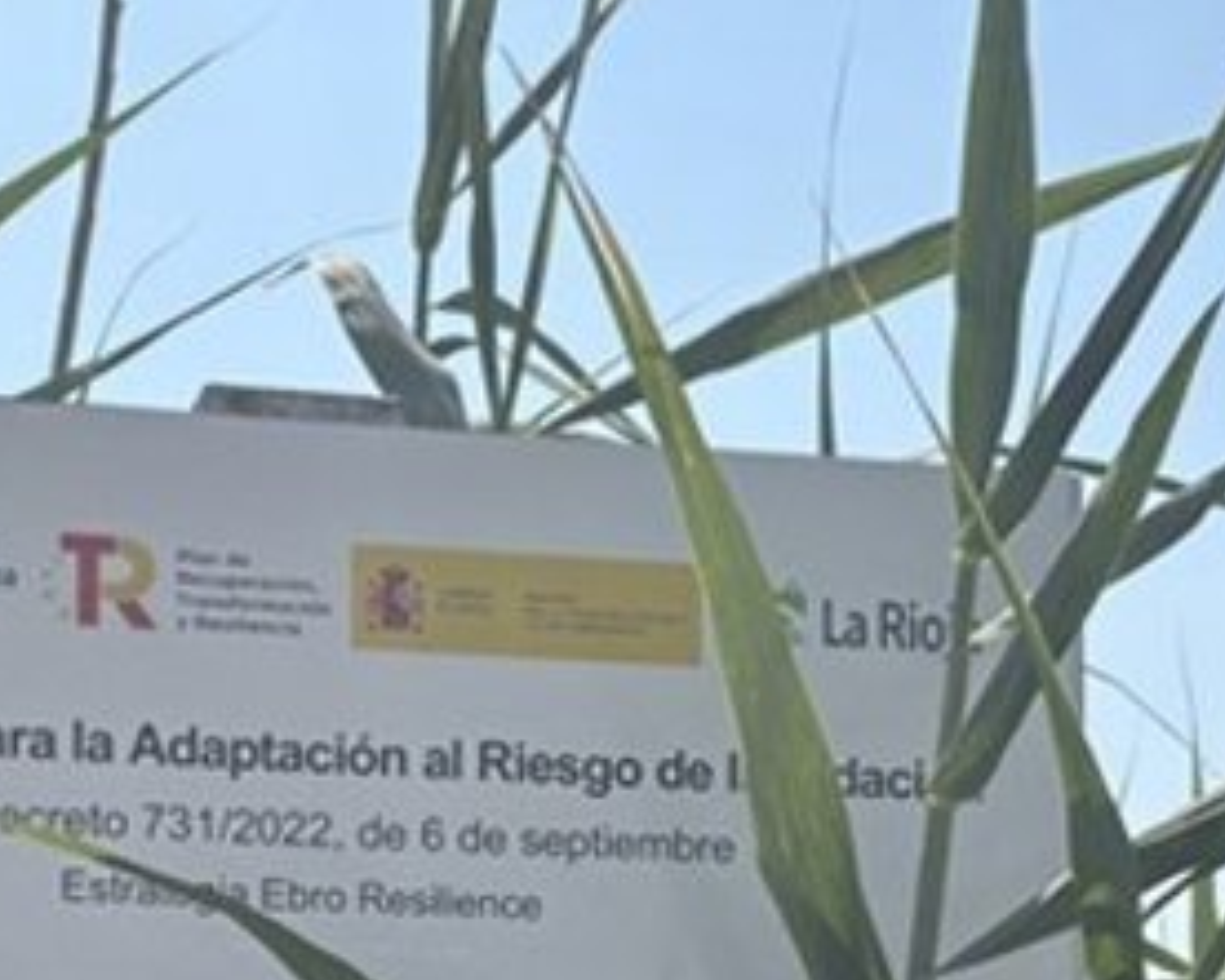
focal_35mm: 90
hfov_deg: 21.1
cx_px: 306
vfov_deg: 16.5
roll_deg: -0.5
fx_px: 3264
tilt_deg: +3.9
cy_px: 1129
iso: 50
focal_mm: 5.96
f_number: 1.6
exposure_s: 1/5618
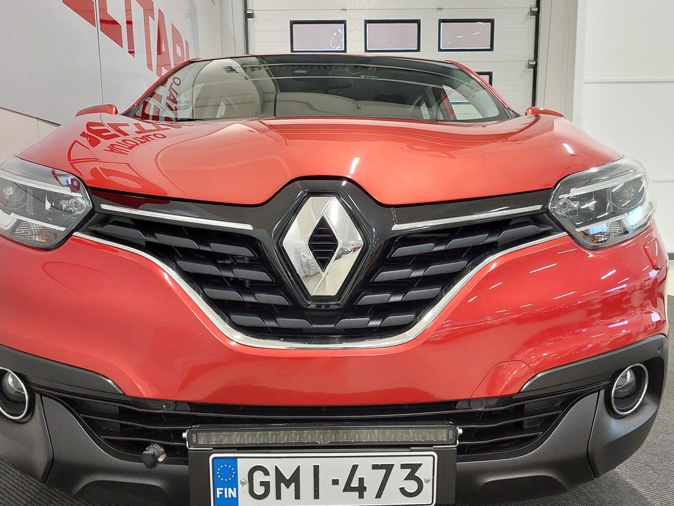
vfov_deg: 42.5
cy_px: 322
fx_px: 642
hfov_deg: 55.4
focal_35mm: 33
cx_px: 336
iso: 500
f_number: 1.8
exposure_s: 1/50
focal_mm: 5.23
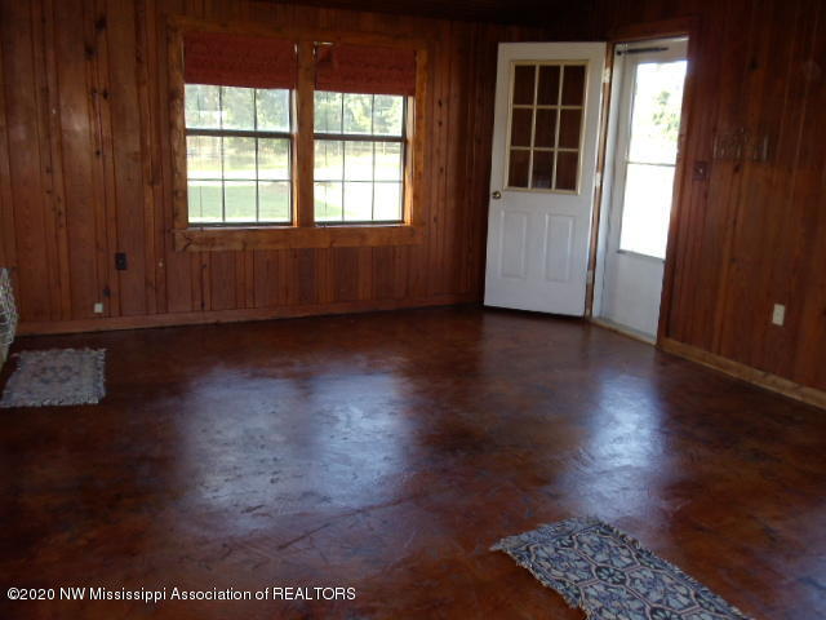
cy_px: 310
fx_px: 1050
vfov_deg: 32.9
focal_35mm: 44
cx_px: 413
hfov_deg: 42.9
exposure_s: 1/30
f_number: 3.5
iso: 100
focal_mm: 6
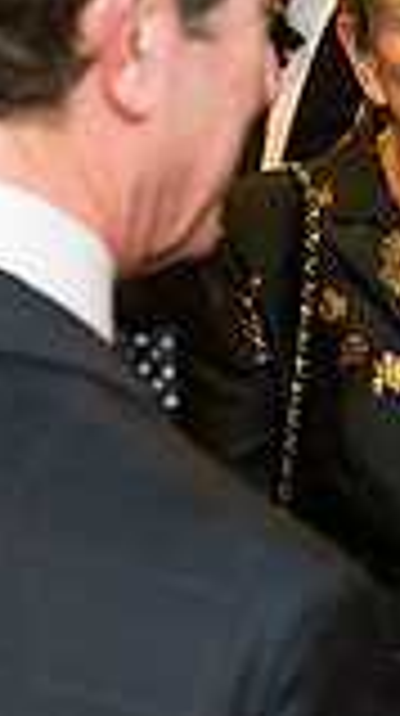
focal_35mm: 130
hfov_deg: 9.2
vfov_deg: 16.3
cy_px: 70
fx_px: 2460
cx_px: 490
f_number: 3.2
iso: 1600
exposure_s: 1/125
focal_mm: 34
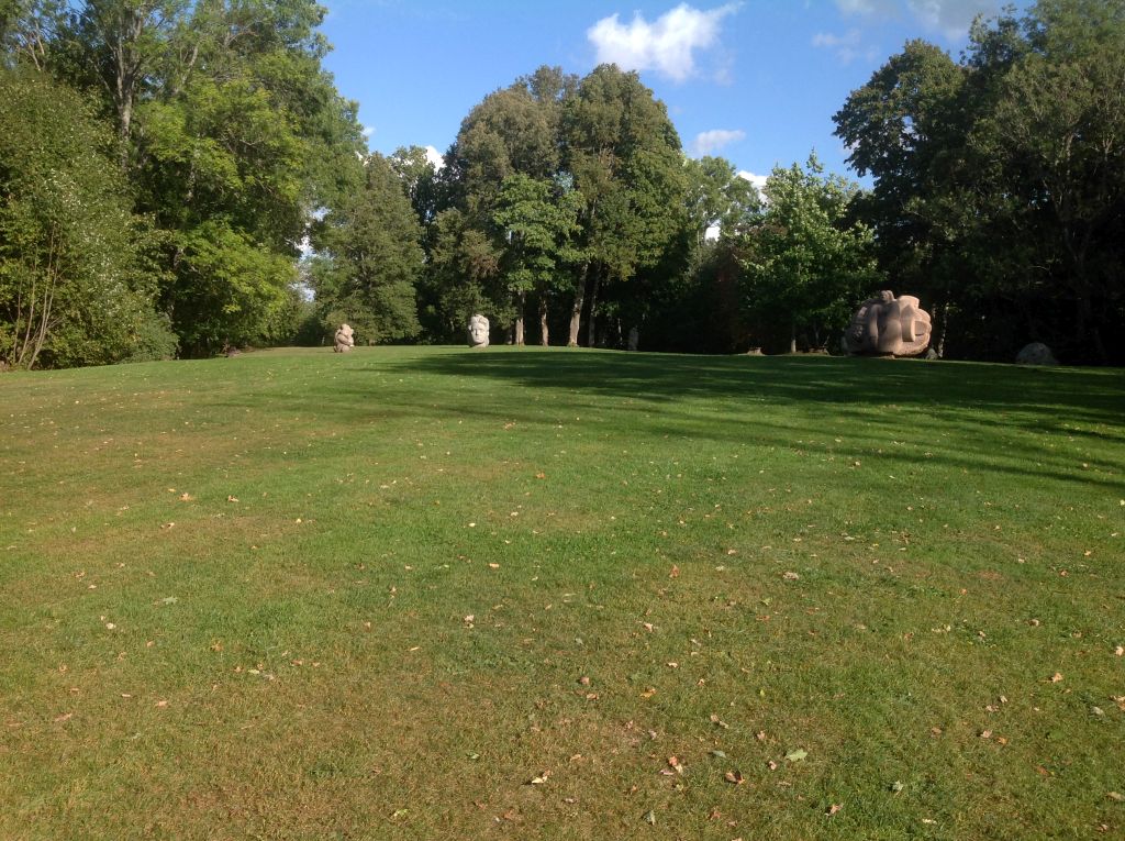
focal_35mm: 35
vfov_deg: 40.6
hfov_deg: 52.7
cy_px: 420
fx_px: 1136
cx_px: 562
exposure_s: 1/1043
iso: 50
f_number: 2.4
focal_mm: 4.28
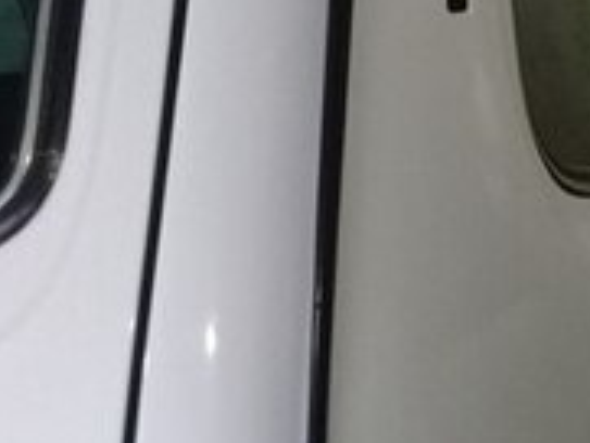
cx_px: 489
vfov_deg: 12.6
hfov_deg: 17.2
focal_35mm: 113
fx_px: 1927
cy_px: 617
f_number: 2.2
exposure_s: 1/33
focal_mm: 3.3
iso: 200
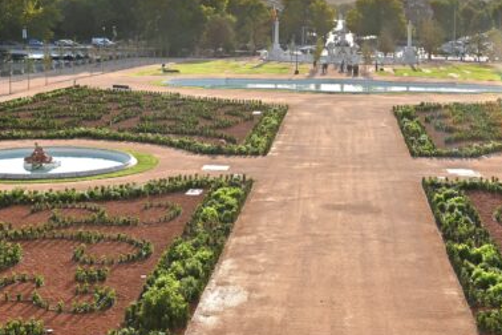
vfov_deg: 20.7
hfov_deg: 30.7
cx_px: 331
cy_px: 80
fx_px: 906
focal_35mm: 65
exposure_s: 1/100
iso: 64
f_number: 13
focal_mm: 24
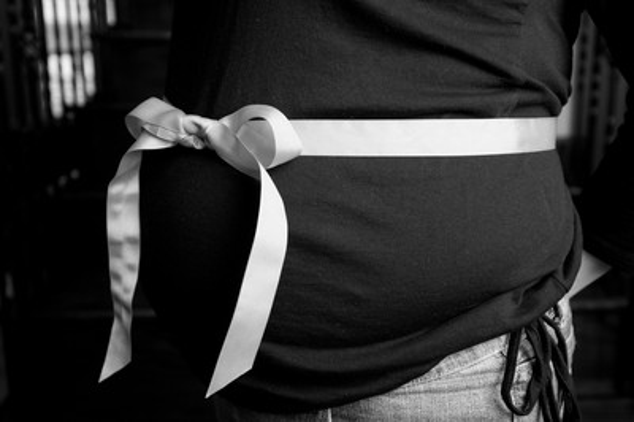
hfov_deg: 53.2
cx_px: 317
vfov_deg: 36.8
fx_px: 633
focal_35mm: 36
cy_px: 211
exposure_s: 1/100
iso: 250
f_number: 2.8
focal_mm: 24
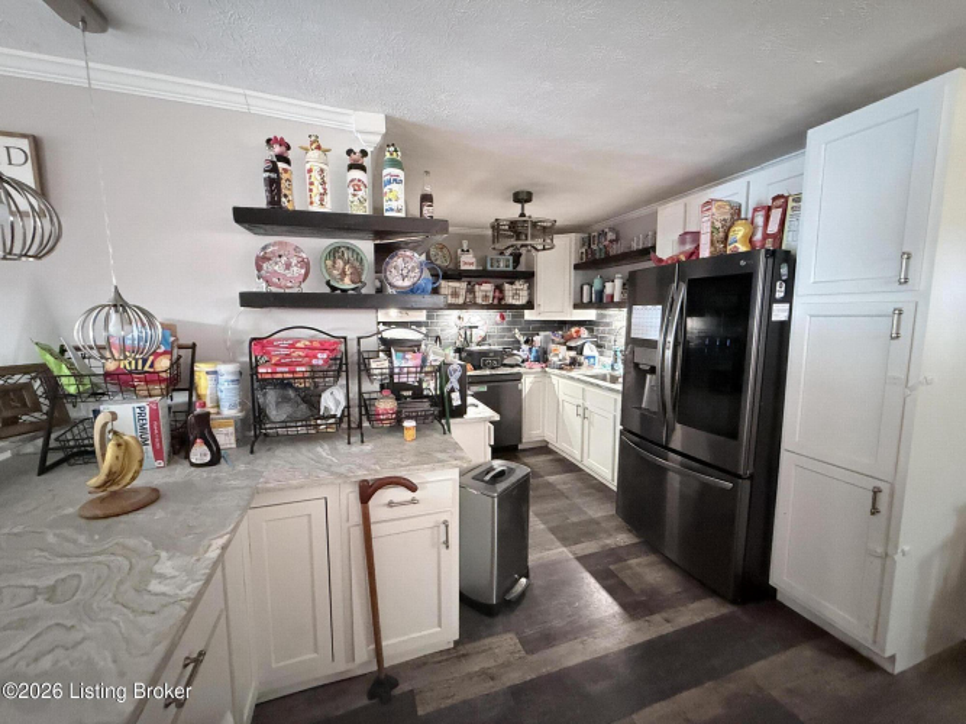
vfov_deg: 85.7
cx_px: 483
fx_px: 391
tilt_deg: -7.0
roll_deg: +0.9
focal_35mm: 14
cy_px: 362
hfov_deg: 102.1
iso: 1250
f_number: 2.2
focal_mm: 2.22
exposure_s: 1/40
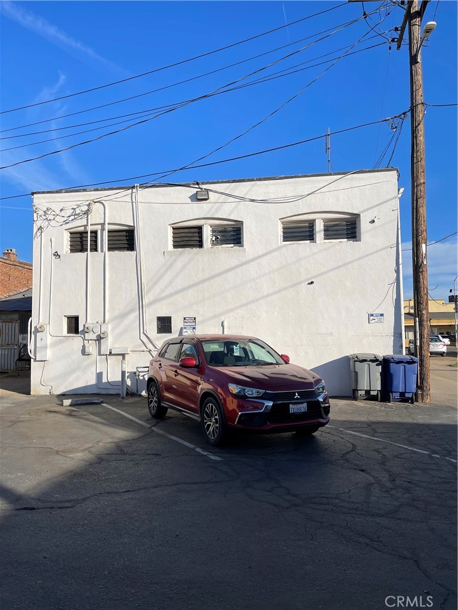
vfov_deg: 69.4
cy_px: 305
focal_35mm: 25
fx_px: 441
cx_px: 229
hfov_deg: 54.9
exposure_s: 1/5917
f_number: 1.6
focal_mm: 5.1
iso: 32
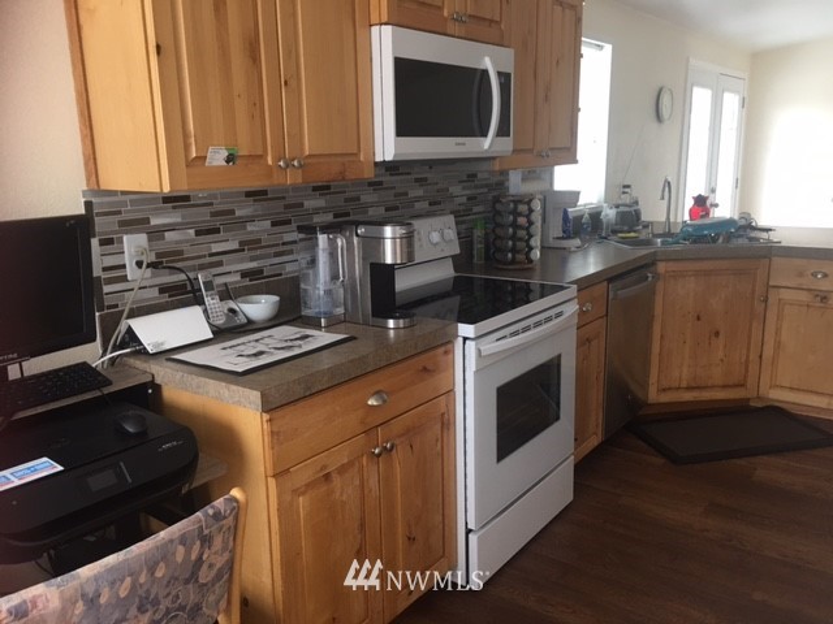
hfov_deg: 61.7
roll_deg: +0.0
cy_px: 312
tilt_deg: -8.9
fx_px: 698
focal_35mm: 29
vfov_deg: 48.2
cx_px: 416
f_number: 2.2
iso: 40
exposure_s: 1/15
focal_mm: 4.15
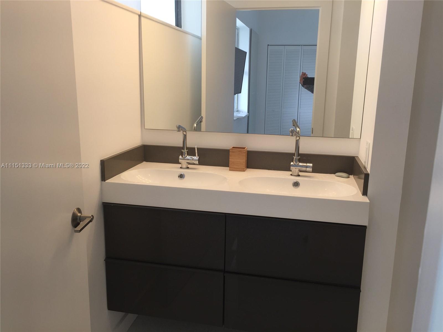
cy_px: 166
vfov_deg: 48.2
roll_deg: -0.7
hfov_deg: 61.7
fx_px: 371
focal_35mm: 29
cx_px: 222
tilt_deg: -11.6
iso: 32
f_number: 2.2
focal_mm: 4.15
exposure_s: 1/156
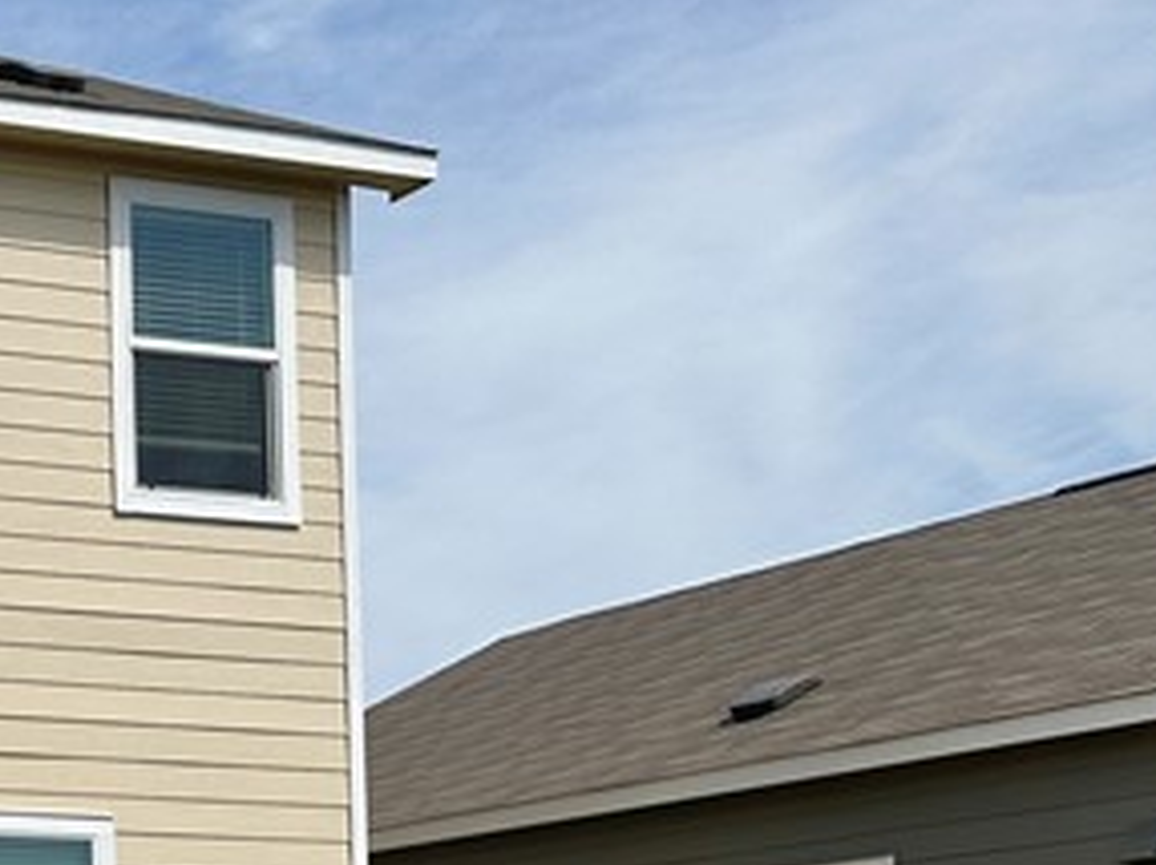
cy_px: 897
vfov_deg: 16.7
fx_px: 2870
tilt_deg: +7.4
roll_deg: +0.0
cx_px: -465
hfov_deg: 20.3
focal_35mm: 86
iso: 80
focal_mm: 6.86
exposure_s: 1/7576
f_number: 1.78
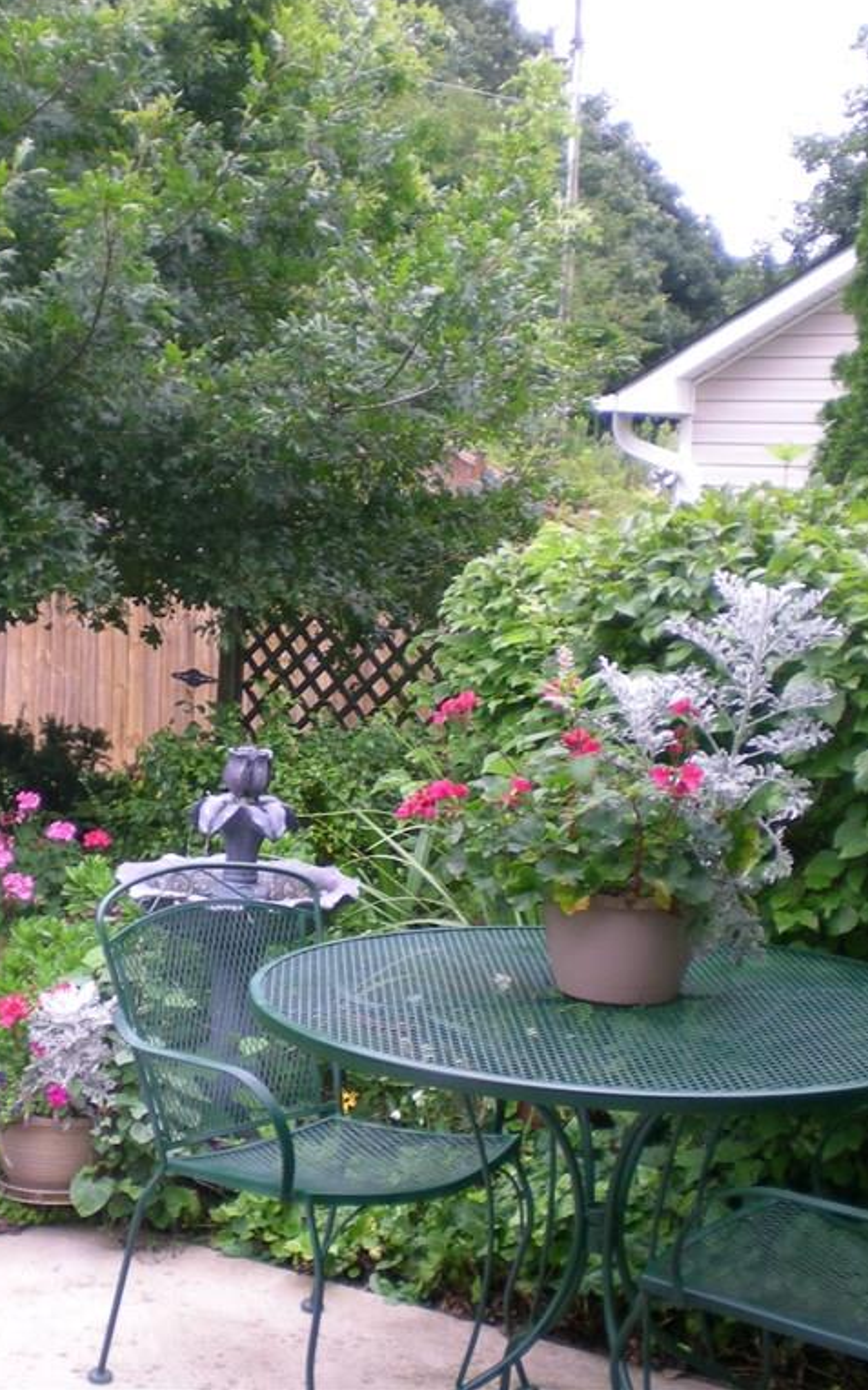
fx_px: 2045
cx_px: 182
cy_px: 693
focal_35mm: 54
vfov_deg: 37.5
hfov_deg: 23.6
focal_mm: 6.3
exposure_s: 1/104
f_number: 3.1
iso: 50
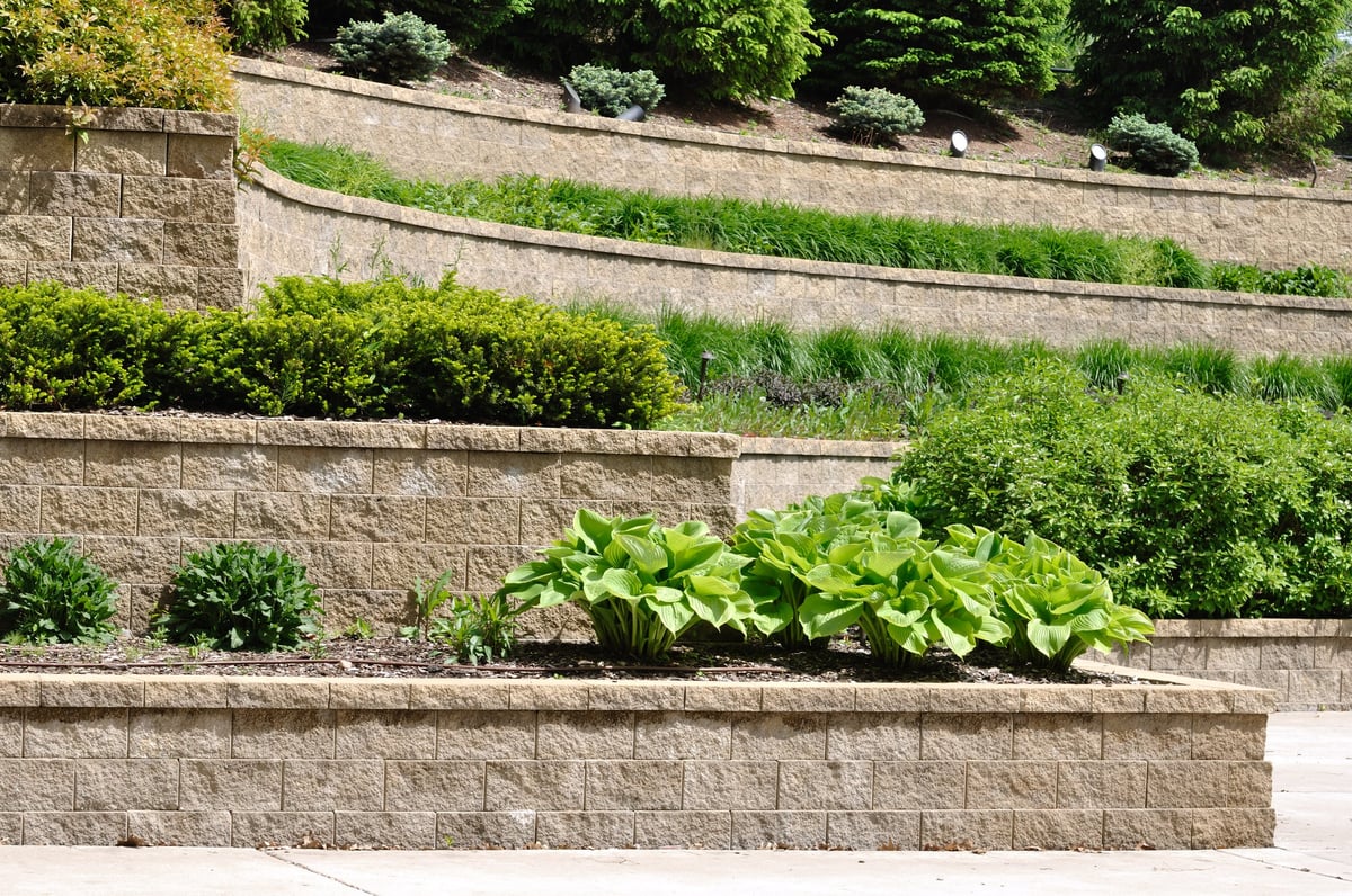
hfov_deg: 19.5
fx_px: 3937
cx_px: 676
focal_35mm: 105
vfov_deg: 13.0
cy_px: 448
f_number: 10
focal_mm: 70
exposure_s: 1/125
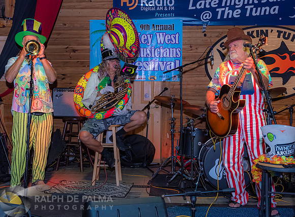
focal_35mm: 43
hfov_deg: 44.2
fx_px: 363
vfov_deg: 33.4
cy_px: 99
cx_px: 143
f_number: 5.6
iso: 2000
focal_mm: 27
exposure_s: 1/160
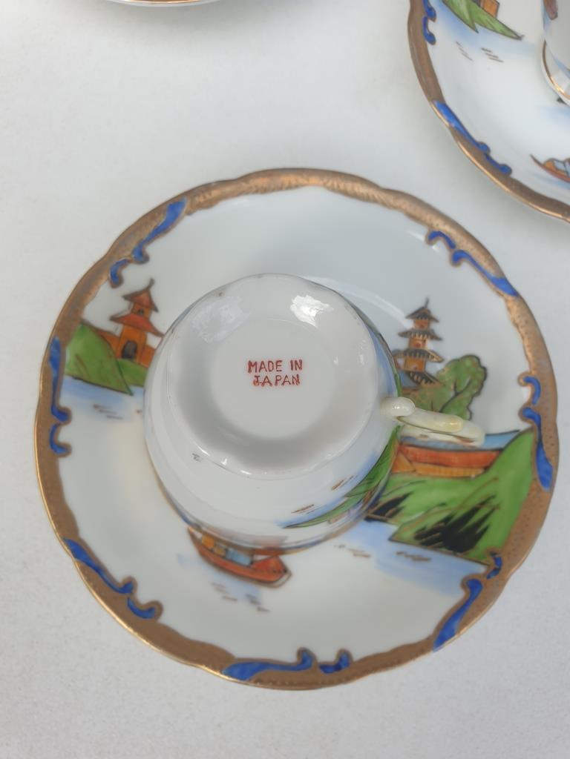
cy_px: 380
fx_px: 571
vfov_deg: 67.3
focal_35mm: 26
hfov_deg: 53.1
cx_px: 285
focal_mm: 4.3
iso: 50
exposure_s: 1/432
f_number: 2.4
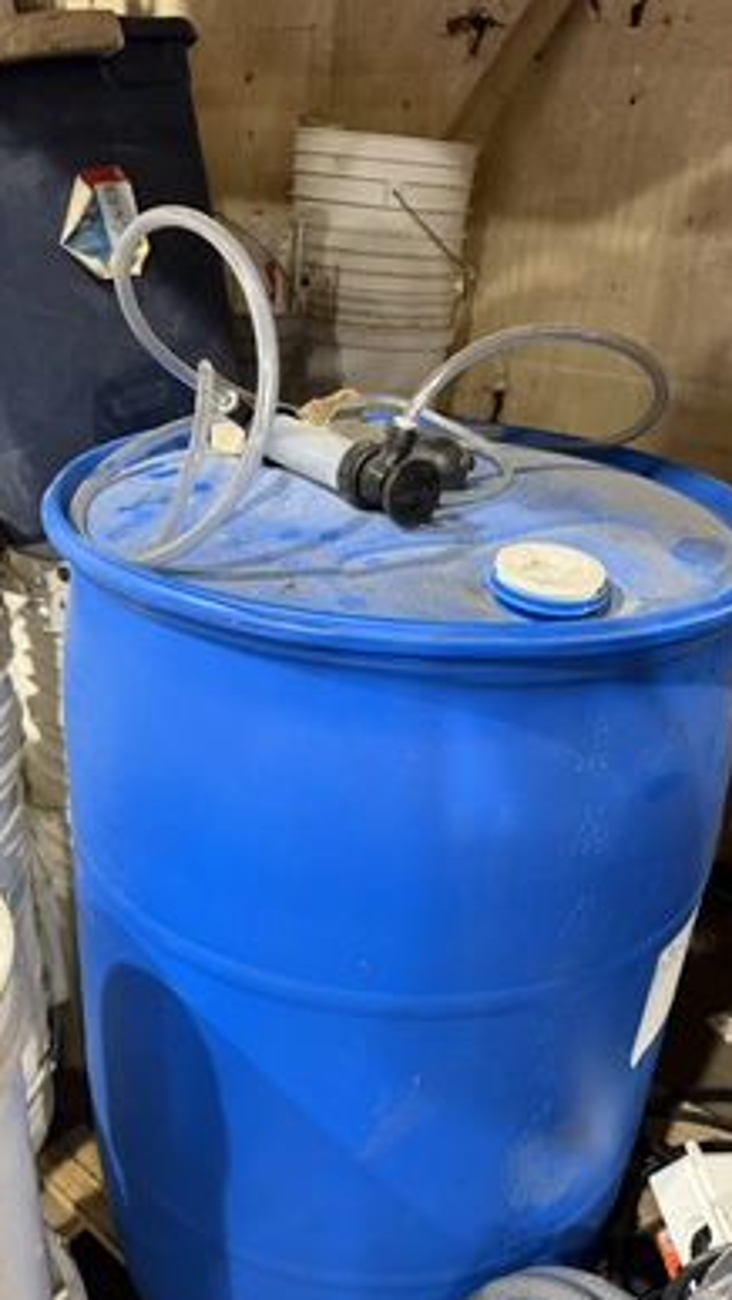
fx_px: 931
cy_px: 668
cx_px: 332
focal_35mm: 27
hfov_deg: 42.9
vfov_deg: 69.8
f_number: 1.78
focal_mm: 6.76
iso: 640
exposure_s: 1/40
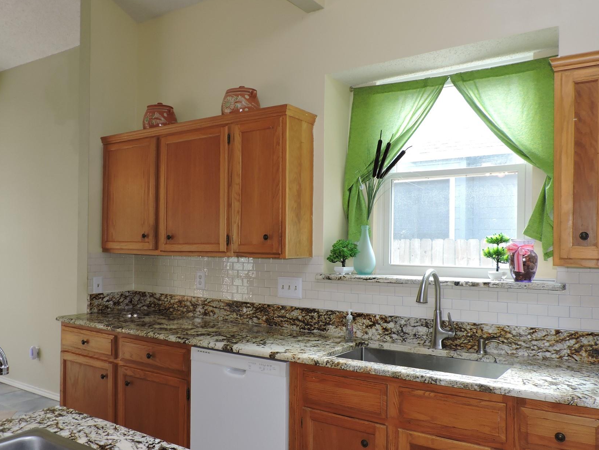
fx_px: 519
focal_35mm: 30
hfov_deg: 59.8
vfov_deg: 46.8
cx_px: 267
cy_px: 243
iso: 110
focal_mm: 4.3
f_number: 3
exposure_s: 1/40
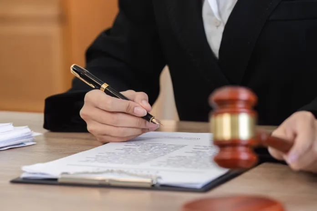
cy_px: 106
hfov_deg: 12.9
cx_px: 158
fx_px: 1400
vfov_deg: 8.6
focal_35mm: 159
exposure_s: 1/160
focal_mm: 159
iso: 1000
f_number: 5.6
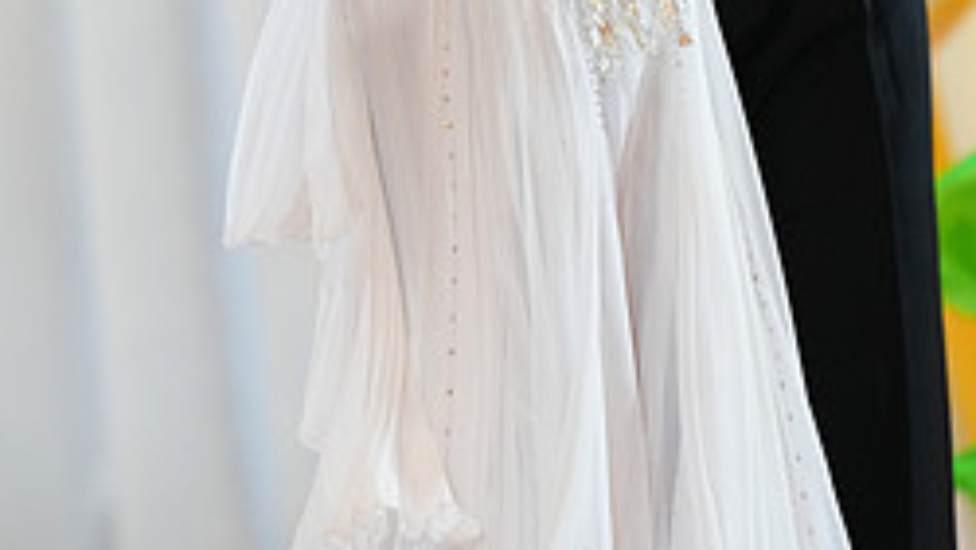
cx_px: 529
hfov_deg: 4.5
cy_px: -226
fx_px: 12378
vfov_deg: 2.5
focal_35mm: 478
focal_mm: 197
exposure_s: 1/400
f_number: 2.8
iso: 2000
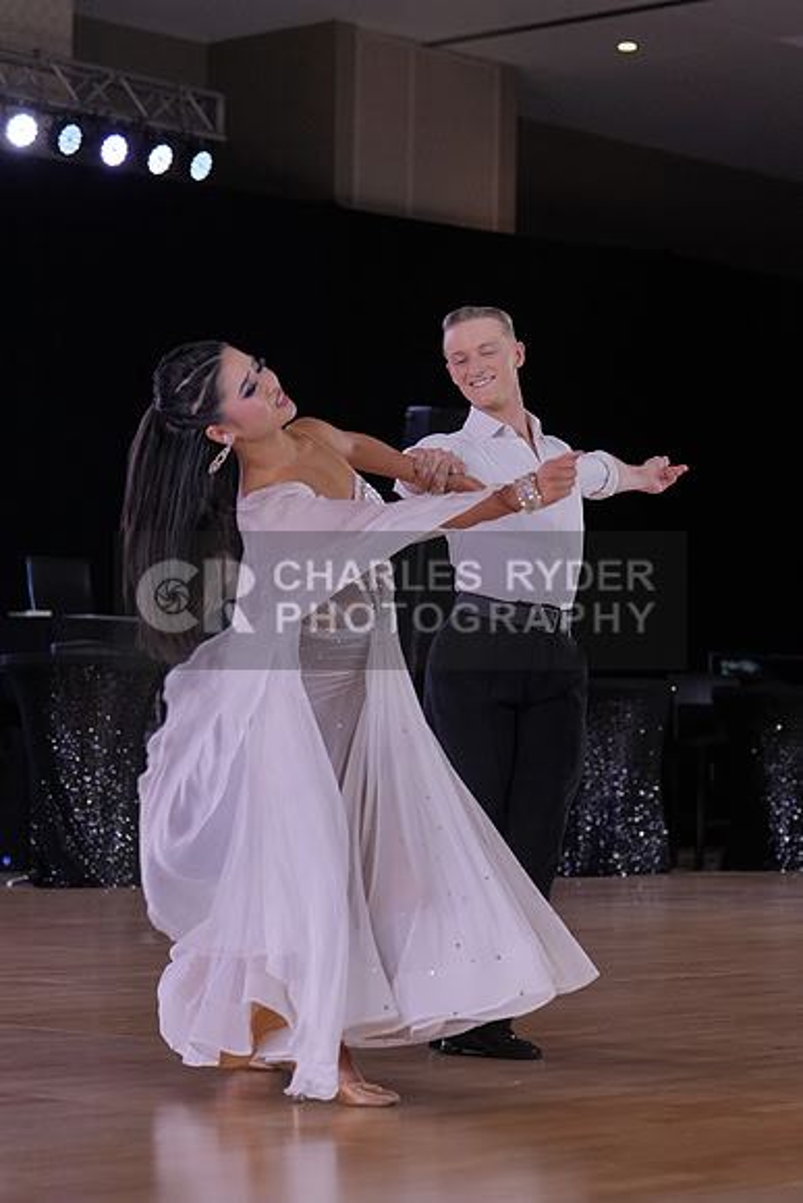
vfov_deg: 21.2
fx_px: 3210
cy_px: 602
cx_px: 402
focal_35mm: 96
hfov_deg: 14.3
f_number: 3.5
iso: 1250
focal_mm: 64
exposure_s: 1/500
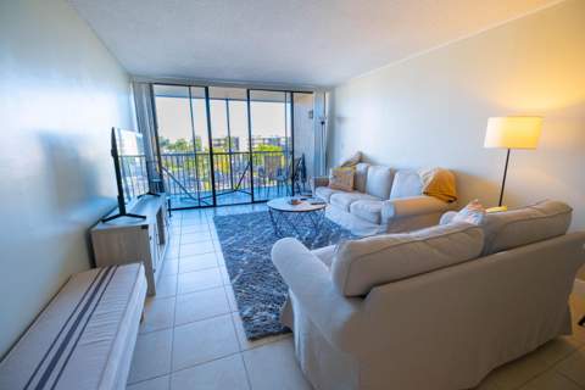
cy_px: 195
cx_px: 292
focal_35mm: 16
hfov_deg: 96.7
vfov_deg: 73.7
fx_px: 260
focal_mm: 10.5
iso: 400
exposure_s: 1/125
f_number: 4
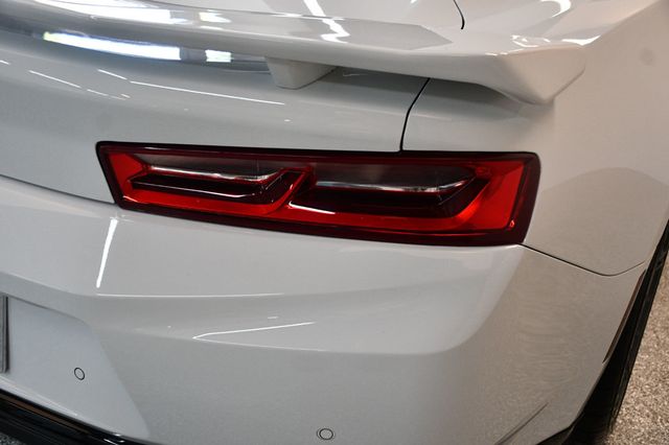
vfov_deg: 34.2
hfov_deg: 49.6
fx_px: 724
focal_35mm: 39
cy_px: 222
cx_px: 334
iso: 1000
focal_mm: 26
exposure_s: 1/125
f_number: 3.8
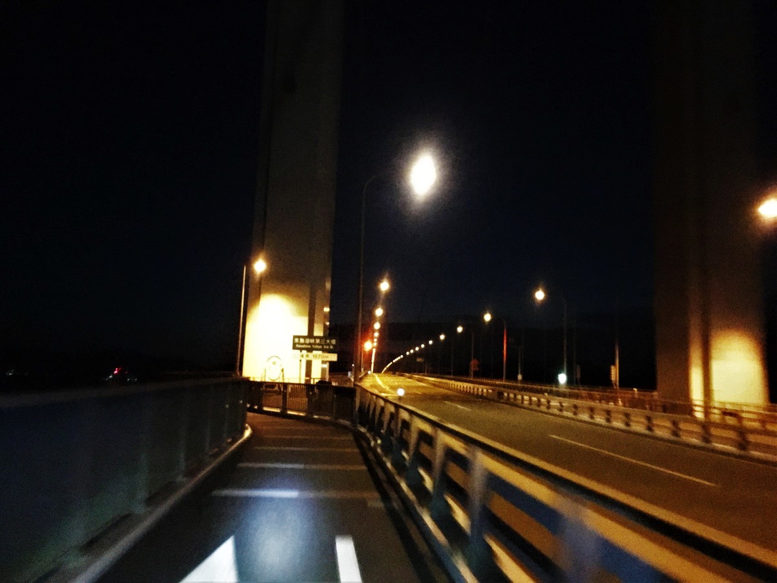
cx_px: 388
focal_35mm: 29
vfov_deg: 48.2
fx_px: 651
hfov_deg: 61.7
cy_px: 292
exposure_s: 1/4
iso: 1600
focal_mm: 4.15
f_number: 2.2
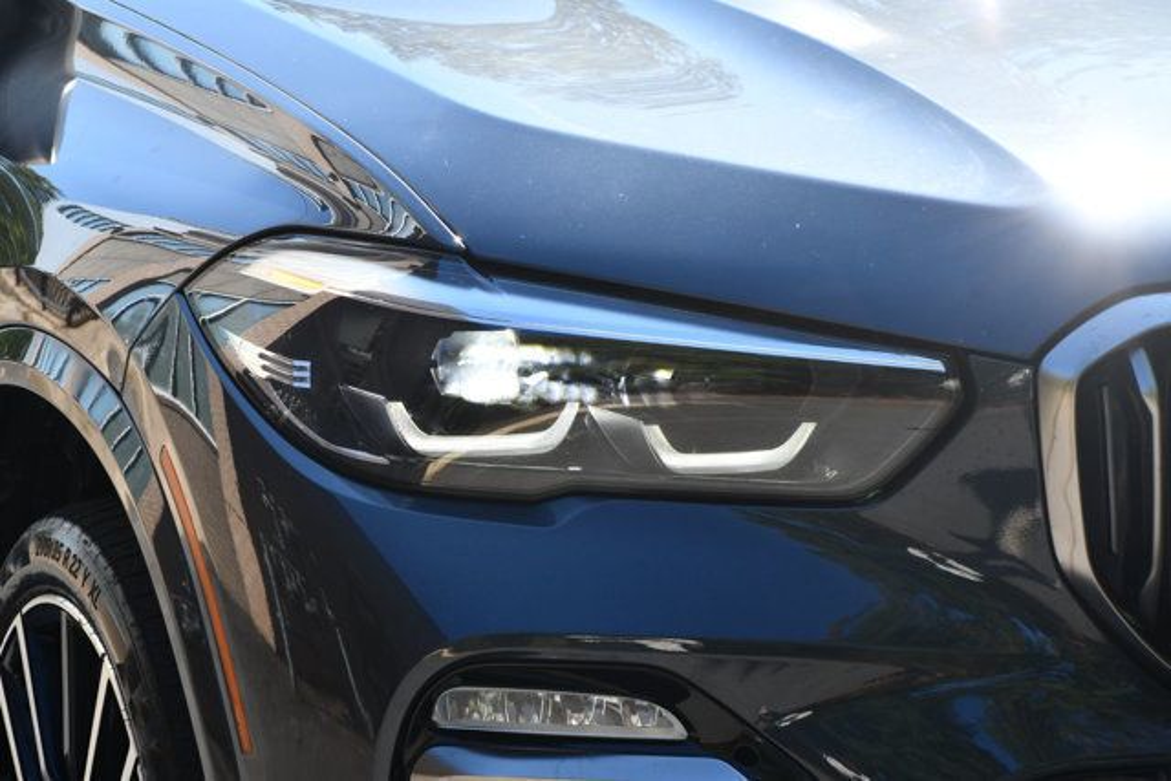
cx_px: 586
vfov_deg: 9.0
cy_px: 390
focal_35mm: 153
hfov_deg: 13.4
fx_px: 4978
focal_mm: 102
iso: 200
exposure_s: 1/250
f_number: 7.1
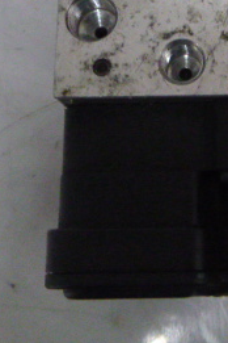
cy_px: 64
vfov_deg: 26.8
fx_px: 703
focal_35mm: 74
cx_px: 235
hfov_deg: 17.9
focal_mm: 5.2
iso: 800
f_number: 4.1
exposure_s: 1/40
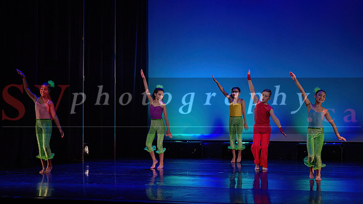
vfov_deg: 13.3
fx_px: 875
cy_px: 85
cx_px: 181
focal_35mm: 91
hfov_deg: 23.4
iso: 1600
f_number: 2.8
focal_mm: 86
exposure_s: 1/250
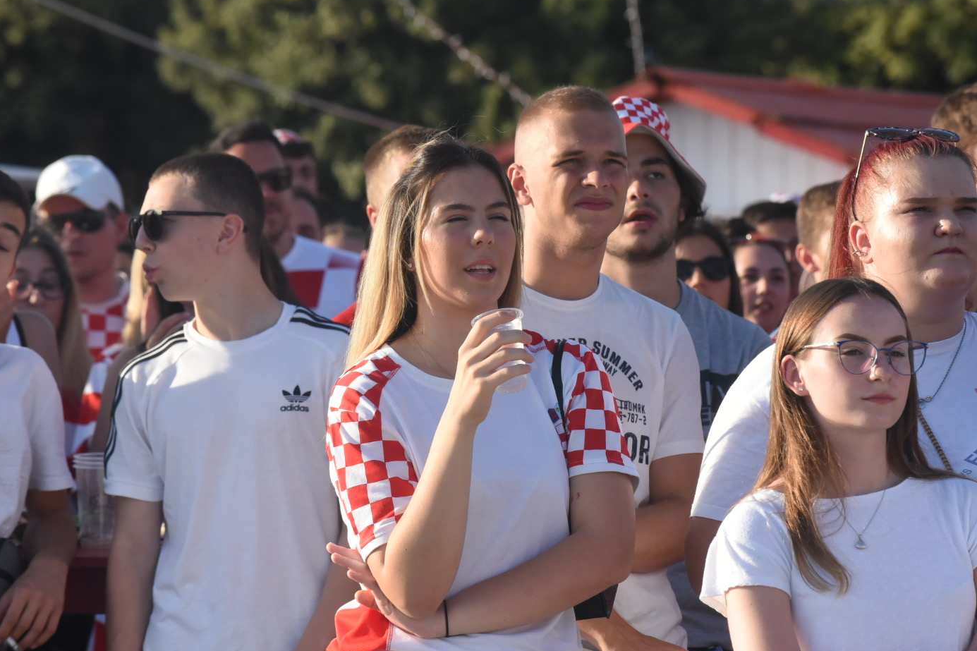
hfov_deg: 8.8
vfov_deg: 5.9
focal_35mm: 234
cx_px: 488
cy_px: 292
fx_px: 6349
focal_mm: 200
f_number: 10
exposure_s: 1/2500
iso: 2500
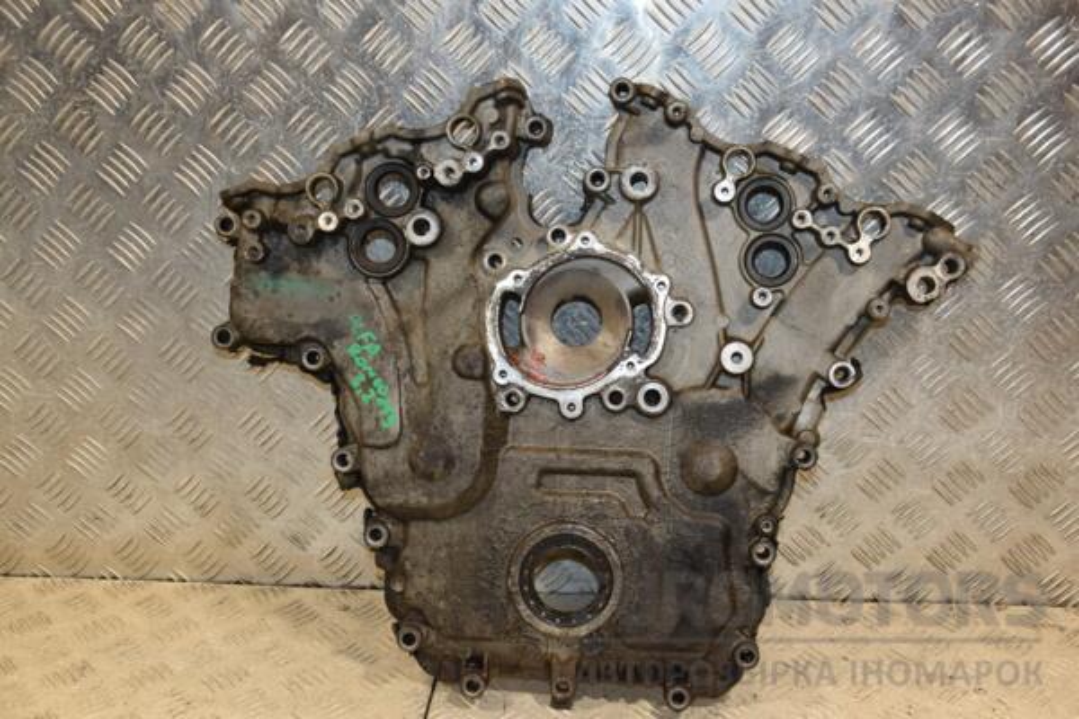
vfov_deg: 29.9
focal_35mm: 45
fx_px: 1349
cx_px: 540
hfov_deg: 43.6
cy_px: 360
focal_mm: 30
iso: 800
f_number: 5
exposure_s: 1/160
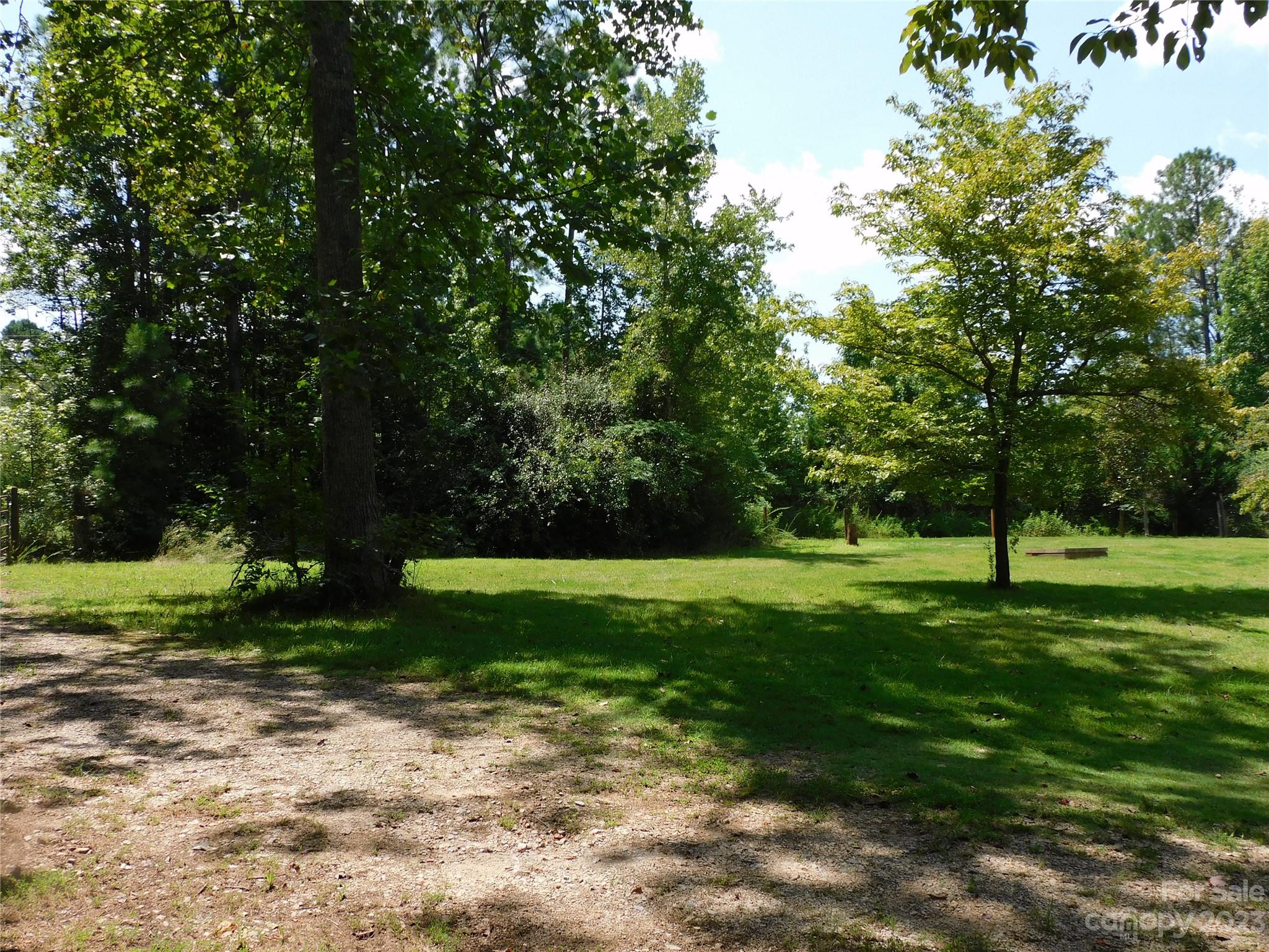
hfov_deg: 55.4
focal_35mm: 33
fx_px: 1210
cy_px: 476
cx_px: 634
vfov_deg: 42.9
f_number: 3.6
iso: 125
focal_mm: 5.9
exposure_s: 1/640
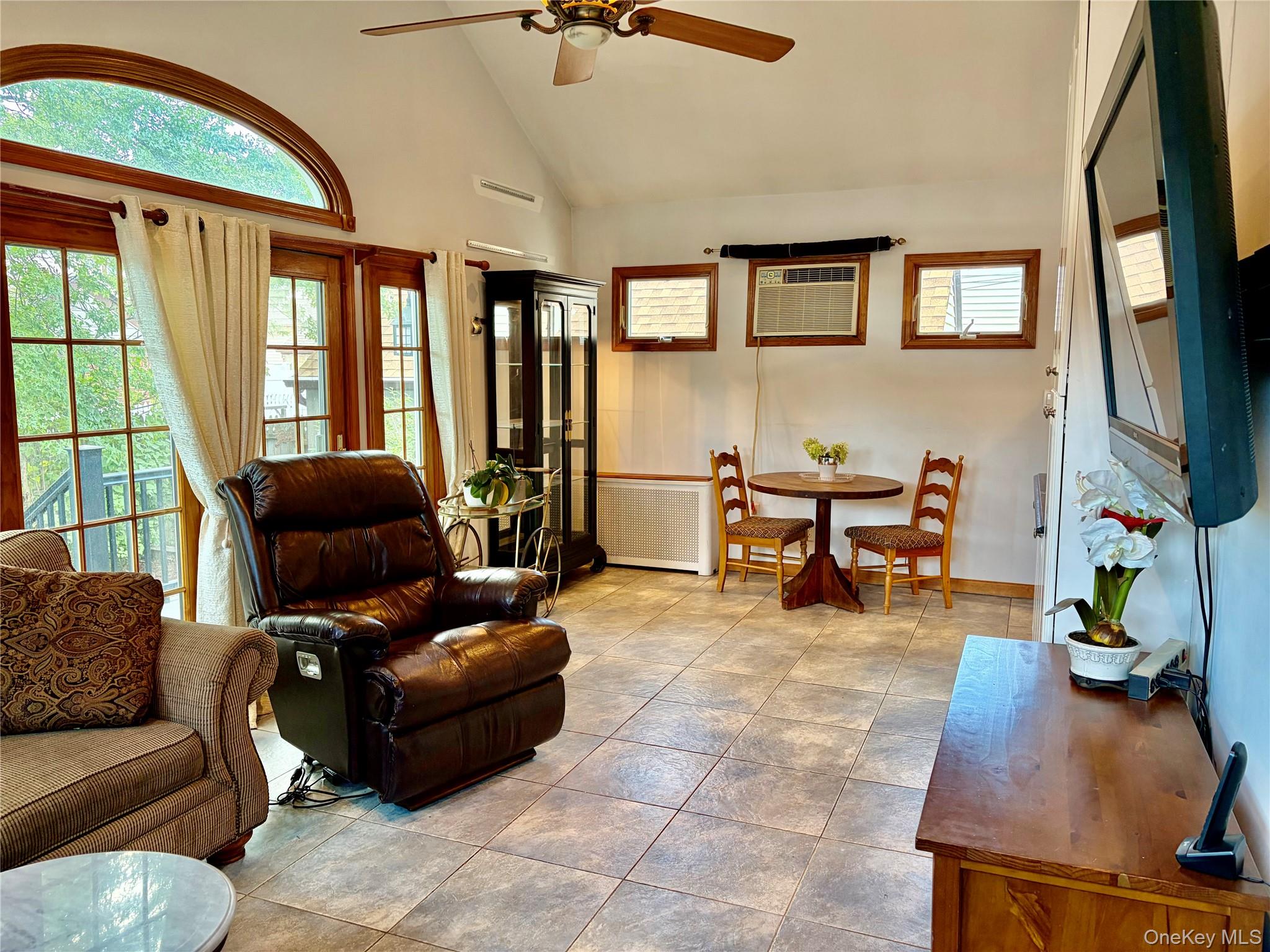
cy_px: 476
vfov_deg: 53.1
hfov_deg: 67.3
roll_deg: +0.0
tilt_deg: -5.8
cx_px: 635
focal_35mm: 26
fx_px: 954
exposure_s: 1/60
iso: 160
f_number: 1.6
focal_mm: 5.96
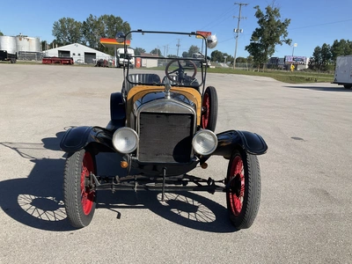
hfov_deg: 61.7
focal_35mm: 29
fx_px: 295
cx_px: 176
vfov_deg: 48.2
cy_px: 132
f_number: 1.8
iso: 25
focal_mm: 3
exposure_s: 1/1577
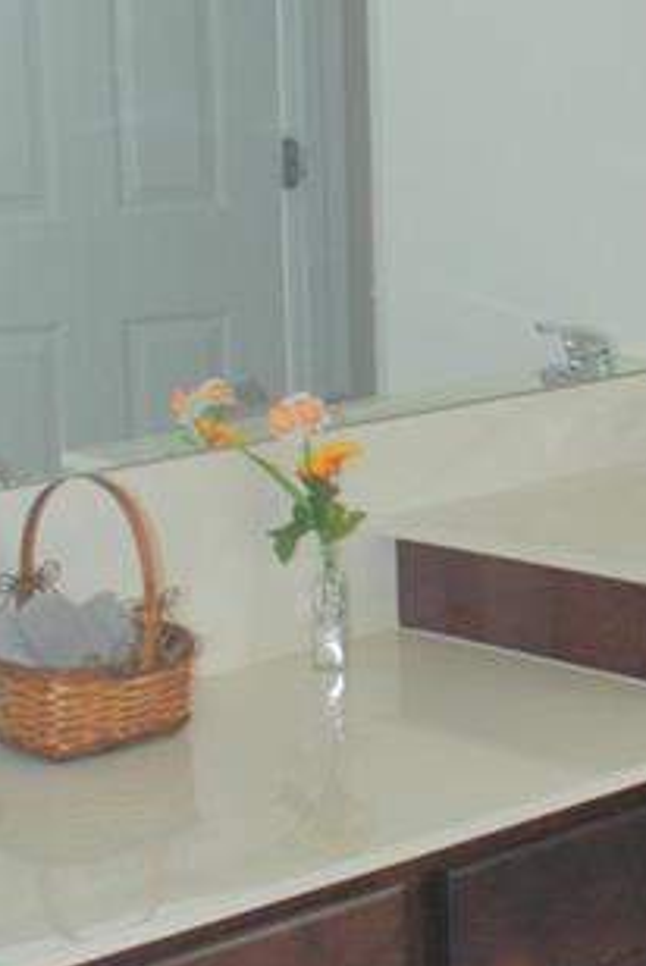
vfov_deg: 17.5
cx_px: 651
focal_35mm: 117
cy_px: 417
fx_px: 3142
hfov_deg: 11.6
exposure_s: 1/60
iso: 200
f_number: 3.8
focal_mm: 20
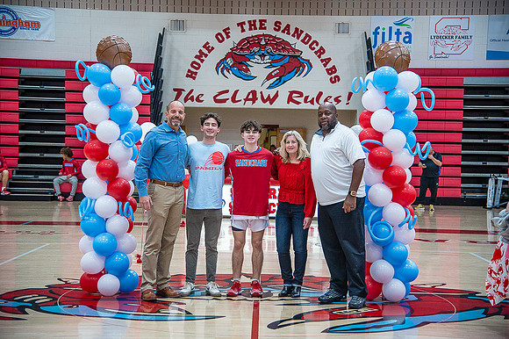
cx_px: 254
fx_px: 918
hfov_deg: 31.0
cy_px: 170
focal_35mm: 65
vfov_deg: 20.9
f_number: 4
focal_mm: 65
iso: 2000
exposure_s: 1/320
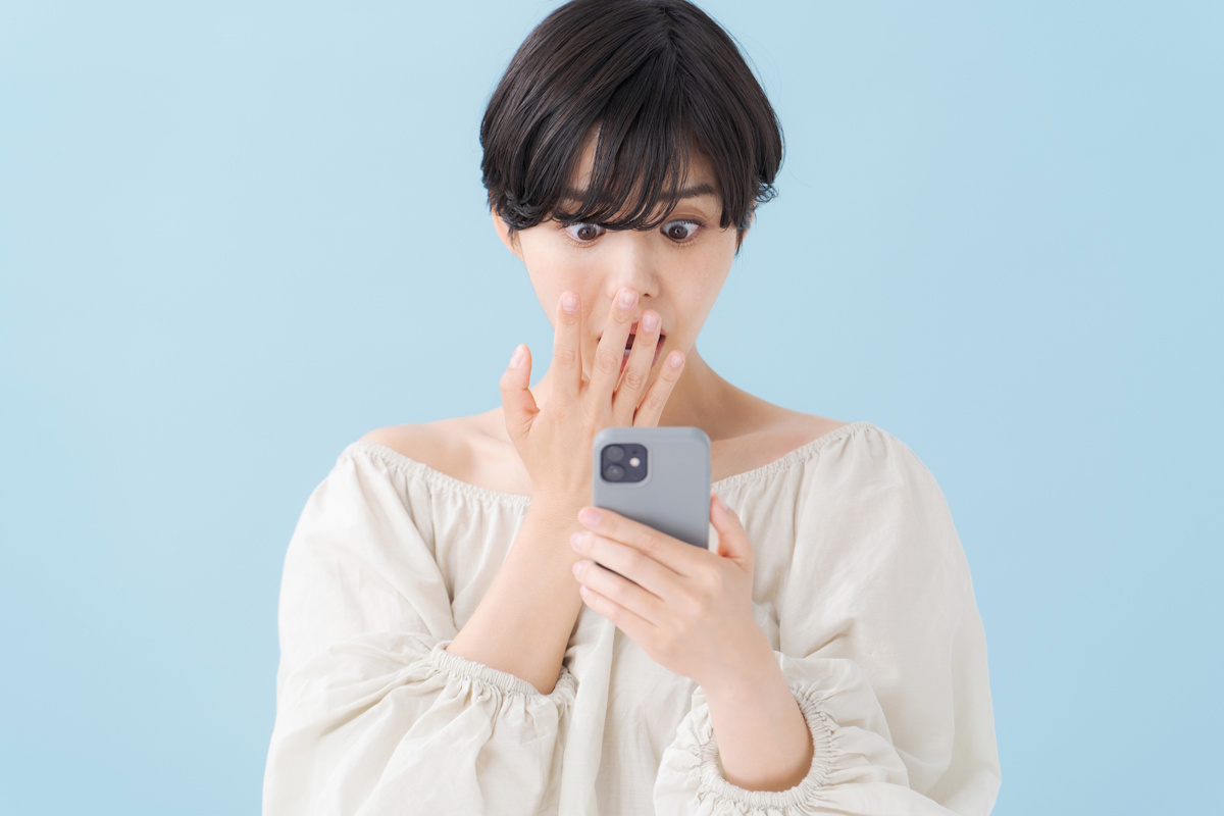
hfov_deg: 14.0
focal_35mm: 147
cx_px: 612
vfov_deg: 9.3
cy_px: 408
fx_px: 4998
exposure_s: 1/160
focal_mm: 147
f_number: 4.5
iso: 250
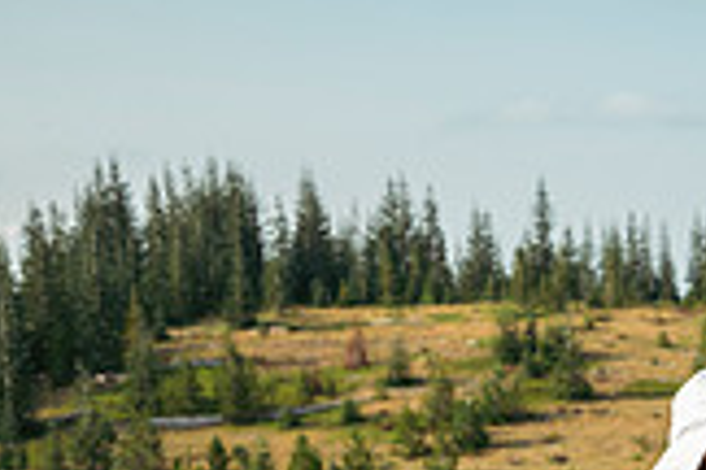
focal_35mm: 86
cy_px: 651
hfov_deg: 22.2
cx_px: 802
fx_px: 1686
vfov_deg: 15.0
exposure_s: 1/2000
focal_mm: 24
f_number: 2.8
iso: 100
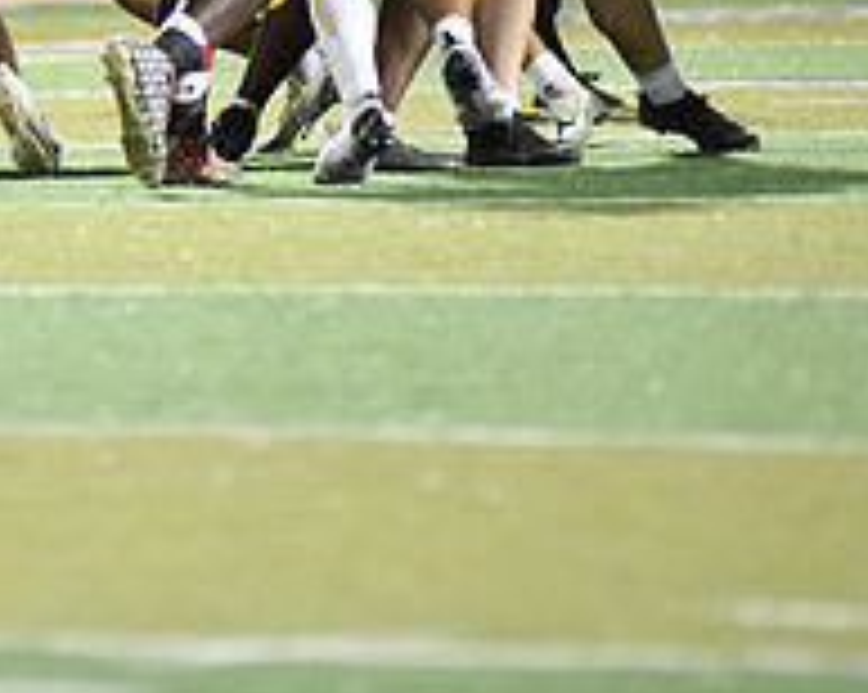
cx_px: -81
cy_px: -164
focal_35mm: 846
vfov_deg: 1.8
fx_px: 21711
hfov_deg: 2.3
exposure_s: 1/1000
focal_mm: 300
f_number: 2.8
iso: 6400
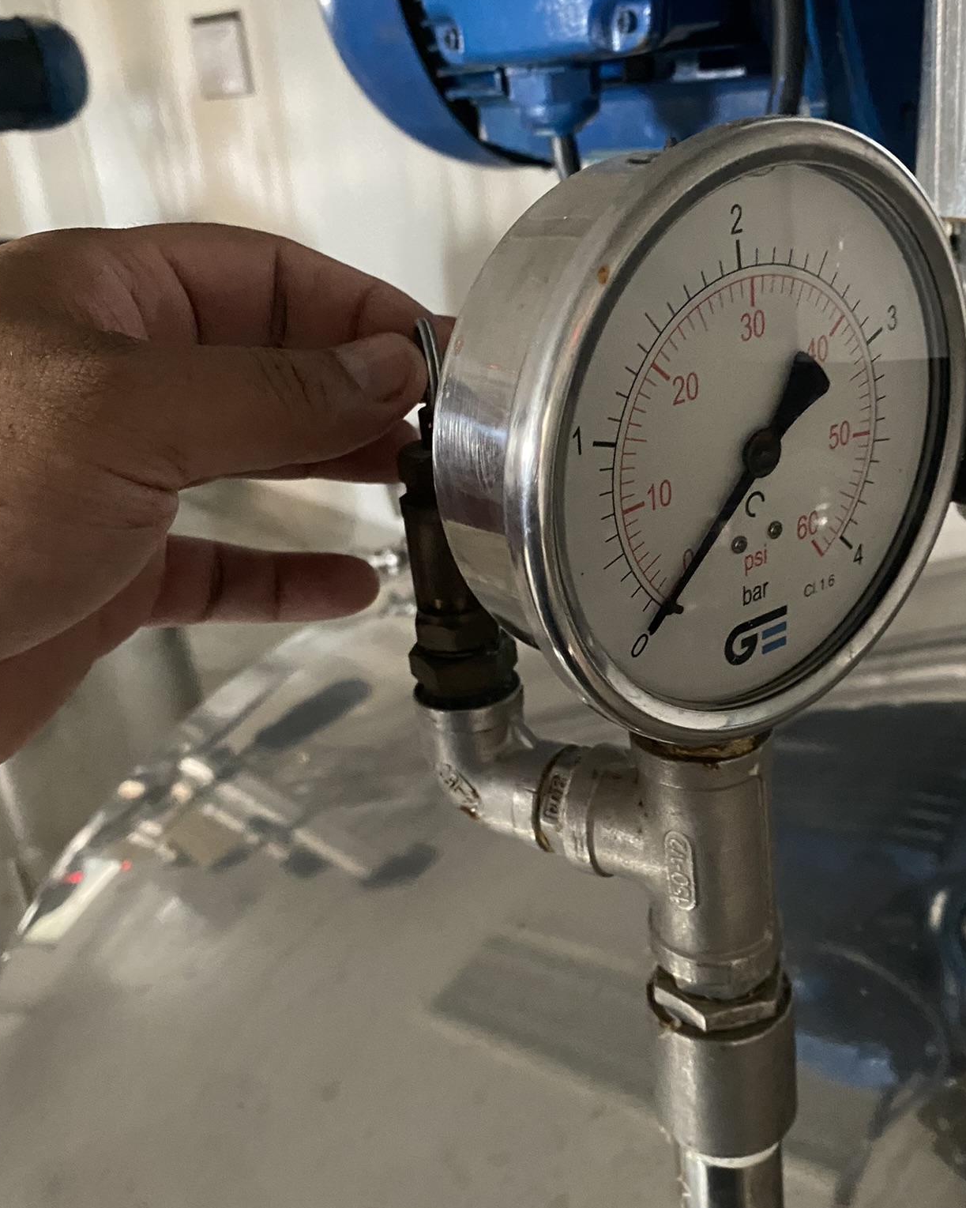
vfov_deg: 52.8
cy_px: 626
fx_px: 1215
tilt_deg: -24.2
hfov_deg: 43.3
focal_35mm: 34
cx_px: 519
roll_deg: +5.8
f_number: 1.8
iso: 800
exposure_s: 1/30
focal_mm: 4.25
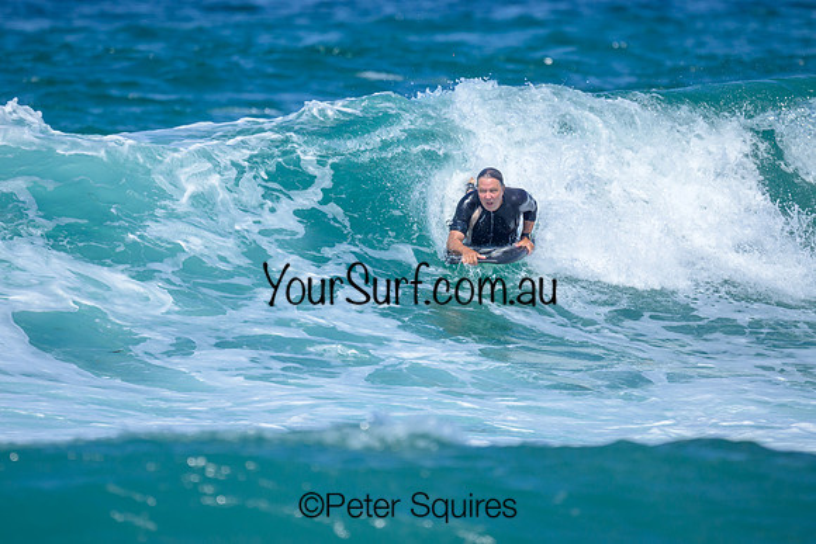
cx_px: 379
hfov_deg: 1.9
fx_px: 24749
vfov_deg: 1.3
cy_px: 242
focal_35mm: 1092
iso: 320
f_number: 6.3
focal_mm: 800
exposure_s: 1/2500
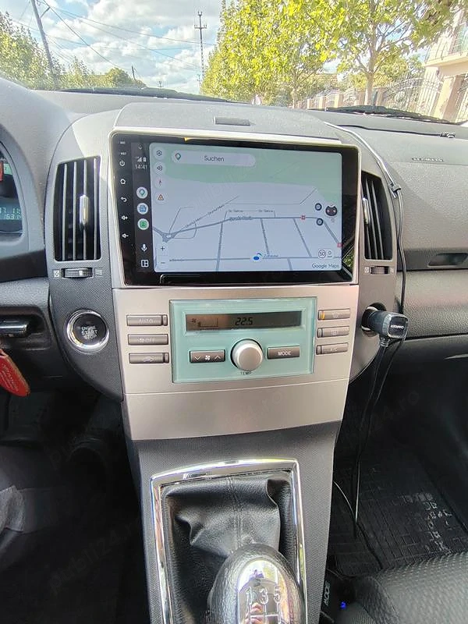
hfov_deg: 74.7
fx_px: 306
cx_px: 234
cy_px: 312
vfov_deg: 91.0
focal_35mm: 17
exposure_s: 1/100
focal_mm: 1.42
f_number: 2.2
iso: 161
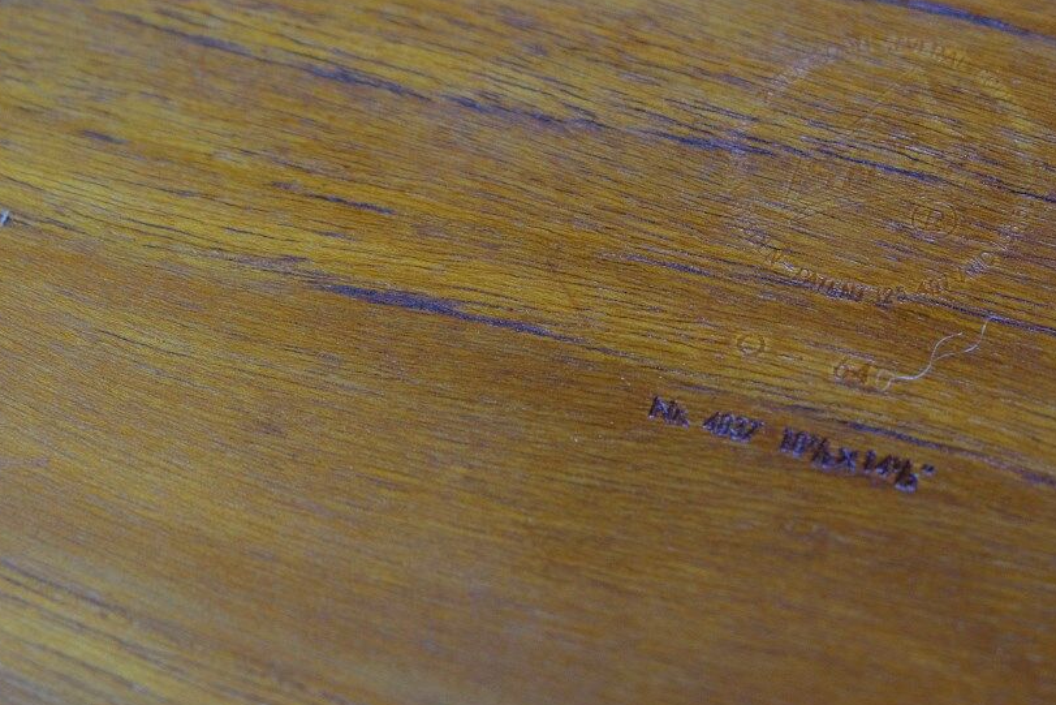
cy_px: 233
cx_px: 767
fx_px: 2347
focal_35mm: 80
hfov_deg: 25.1
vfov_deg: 17.0
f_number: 3.6
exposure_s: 1/52
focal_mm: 34.3
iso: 1250
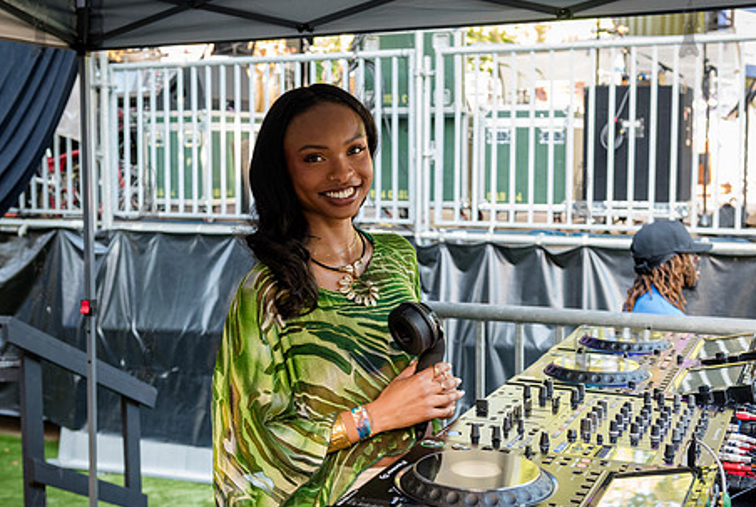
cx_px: 379
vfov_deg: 27.6
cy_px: 245
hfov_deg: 40.3
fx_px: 1031
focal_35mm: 49
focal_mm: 35
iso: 1600
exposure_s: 1/250
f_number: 4
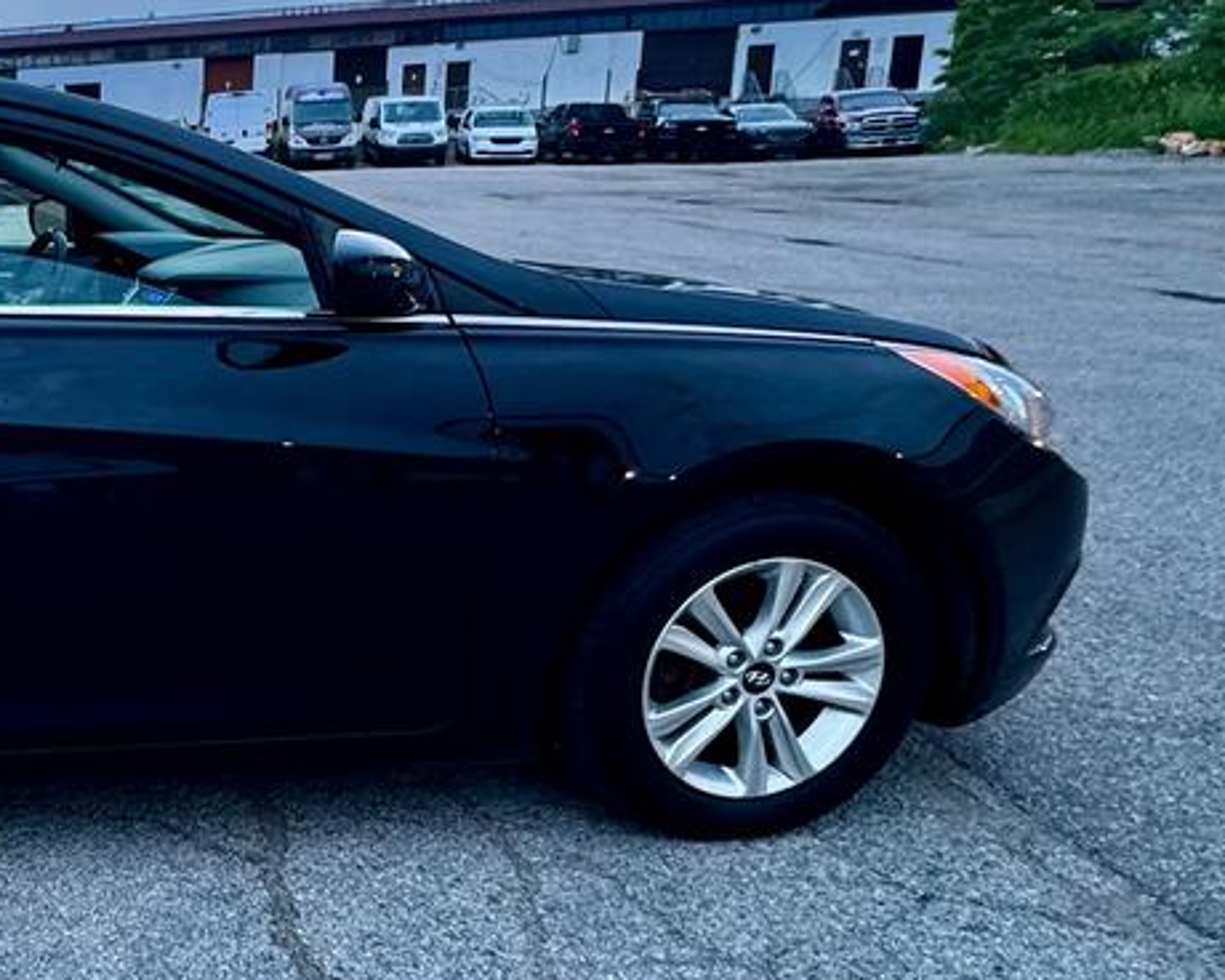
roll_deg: +2.4
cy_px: 463
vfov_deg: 39.1
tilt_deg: -14.0
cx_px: -205
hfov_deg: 37.6
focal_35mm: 38
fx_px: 1378
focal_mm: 2.22
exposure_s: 1/53
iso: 250
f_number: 2.2
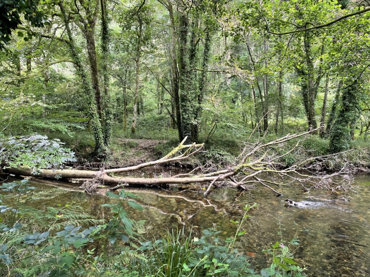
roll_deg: -1.3
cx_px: 185
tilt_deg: -2.3
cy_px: 138
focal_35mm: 26
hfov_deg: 67.3
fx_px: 278
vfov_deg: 53.1
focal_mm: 4.2
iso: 100
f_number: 1.6
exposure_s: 1/121
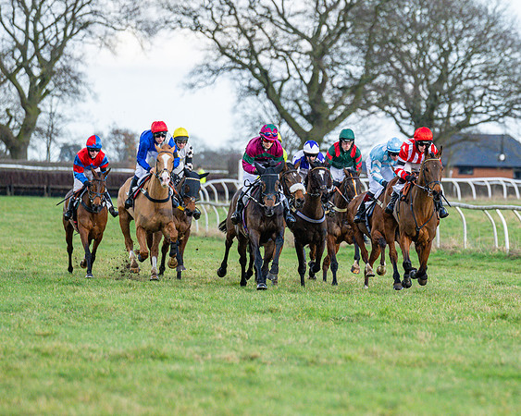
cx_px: 434
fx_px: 5604
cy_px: 201
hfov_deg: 5.3
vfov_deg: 4.3
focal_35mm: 364
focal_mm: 200
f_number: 4
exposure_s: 1/2500
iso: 640
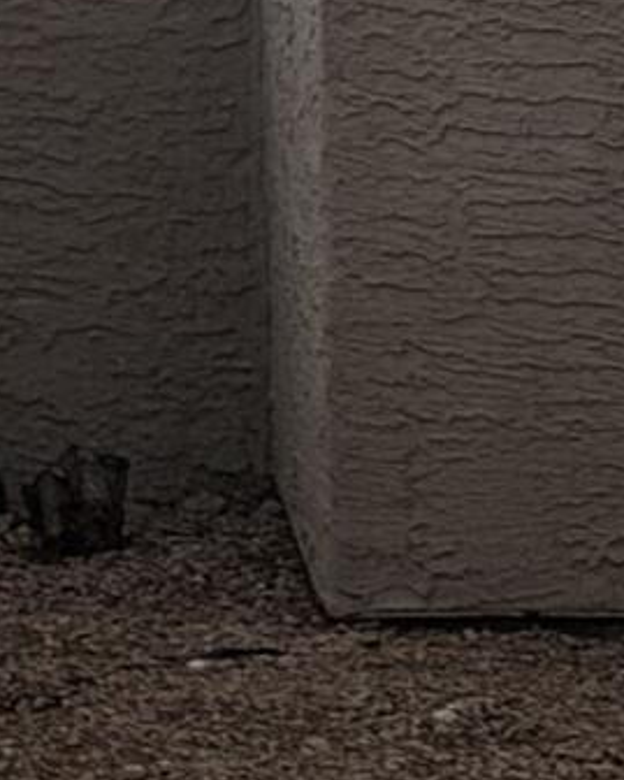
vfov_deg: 4.4
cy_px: -1620
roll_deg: +0.6
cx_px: -1030
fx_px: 9645
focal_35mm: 418
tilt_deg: +2.1
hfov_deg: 3.6
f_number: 1.78
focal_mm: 6.76
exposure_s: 1/3534
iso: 64
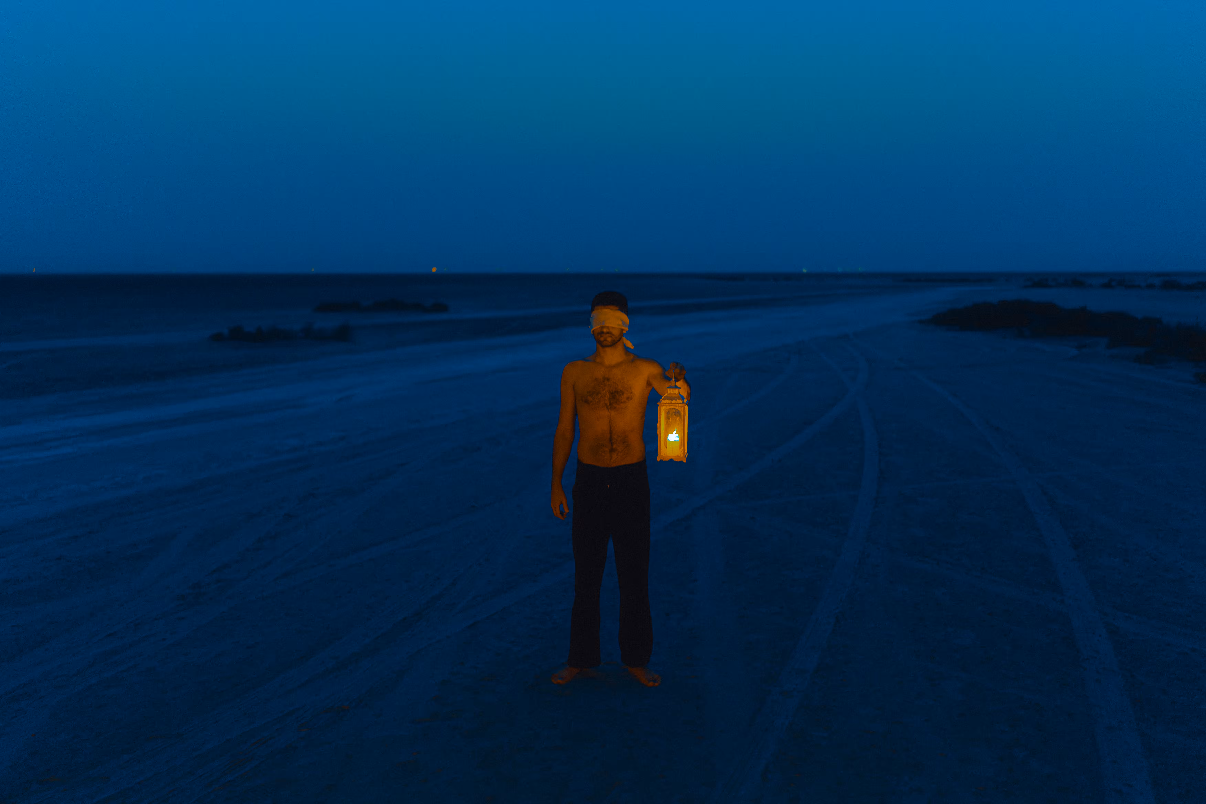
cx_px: 603
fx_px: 1172
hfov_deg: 54.4
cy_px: 402
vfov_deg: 37.9
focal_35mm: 35
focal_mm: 35
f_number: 1.4
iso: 1250
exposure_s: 1/80
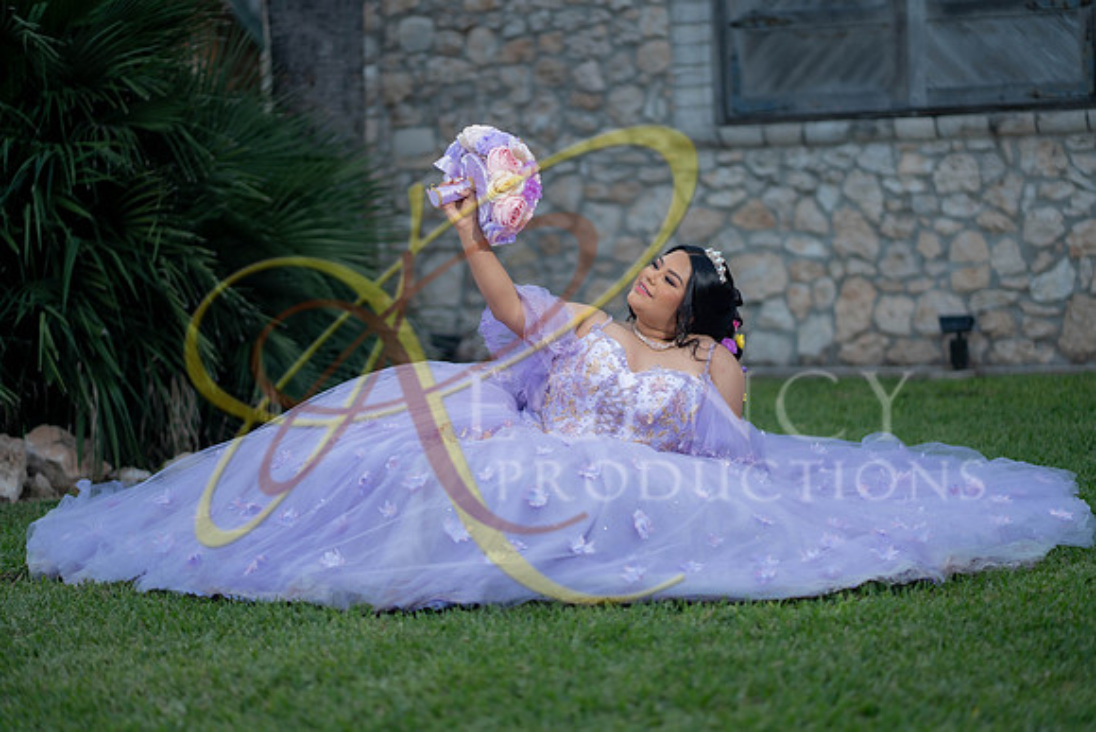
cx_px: 548
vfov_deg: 16.1
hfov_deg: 23.9
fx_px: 2588
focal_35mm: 85
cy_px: 366
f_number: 1.8
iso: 125
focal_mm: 85
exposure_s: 1/2000
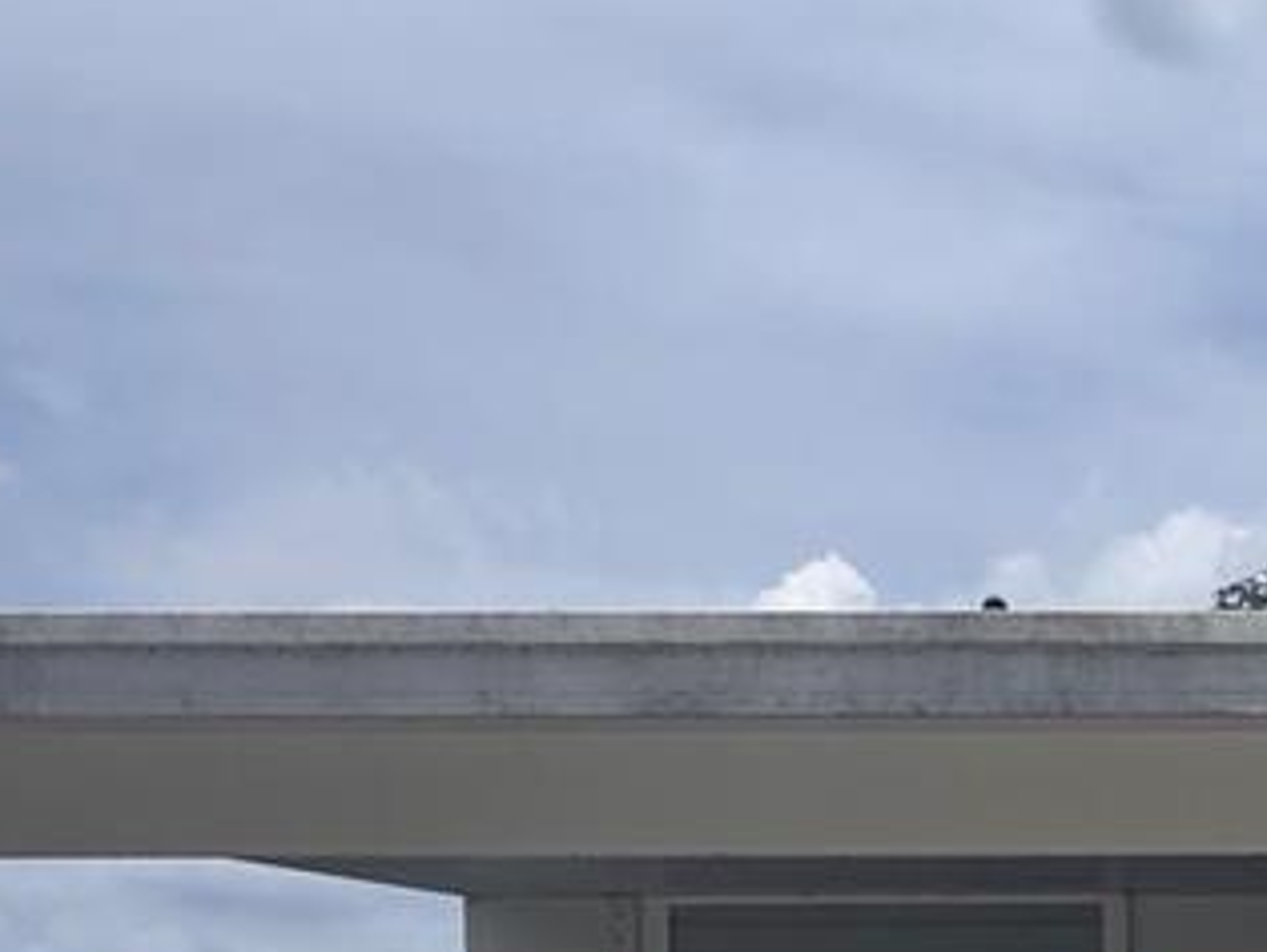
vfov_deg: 19.2
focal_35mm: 71
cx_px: 1758
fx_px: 2602
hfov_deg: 23.4
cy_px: 1237
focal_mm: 2.22
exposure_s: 1/3106
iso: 50
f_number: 2.2
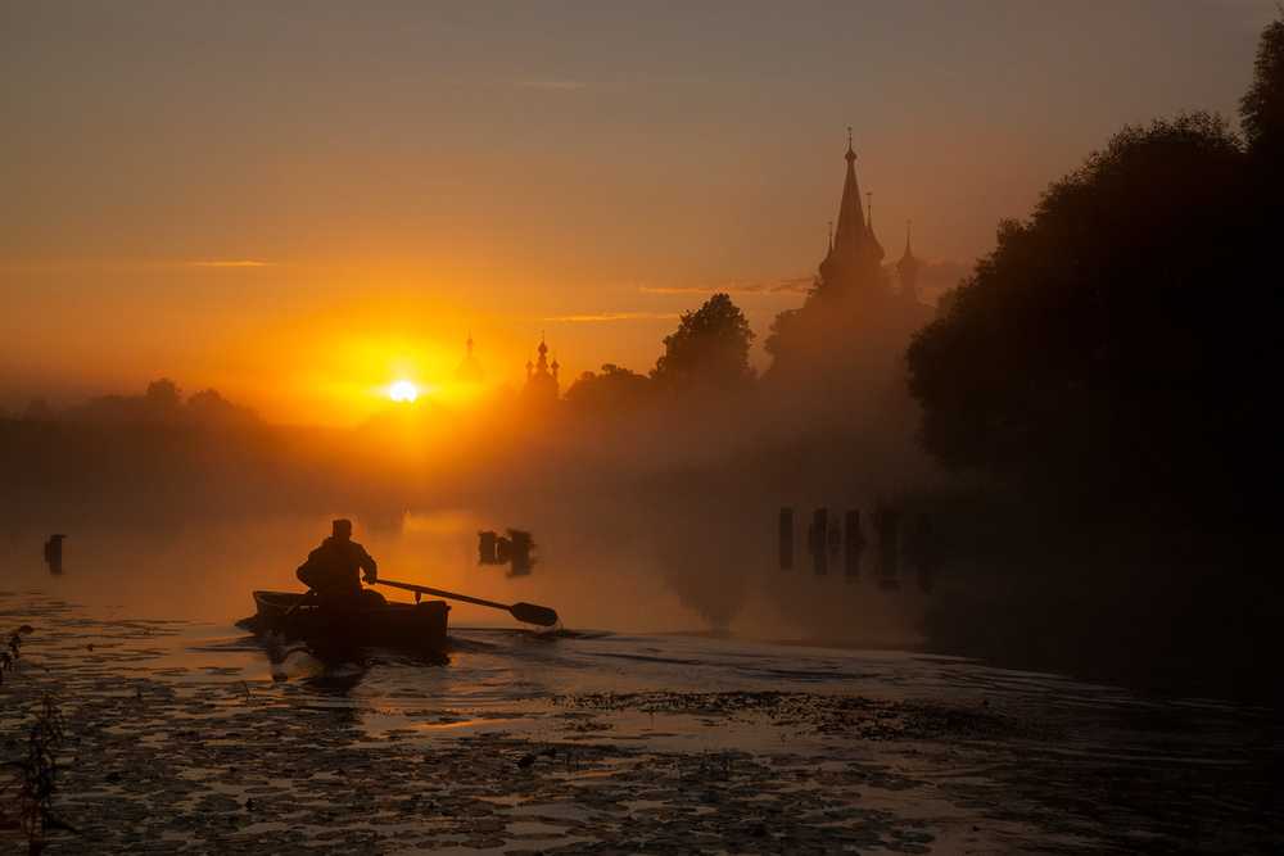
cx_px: 642
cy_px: 428
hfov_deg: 27.0
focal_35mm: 75
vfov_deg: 18.2
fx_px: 2675
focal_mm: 75
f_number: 16
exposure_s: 1/500
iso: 800
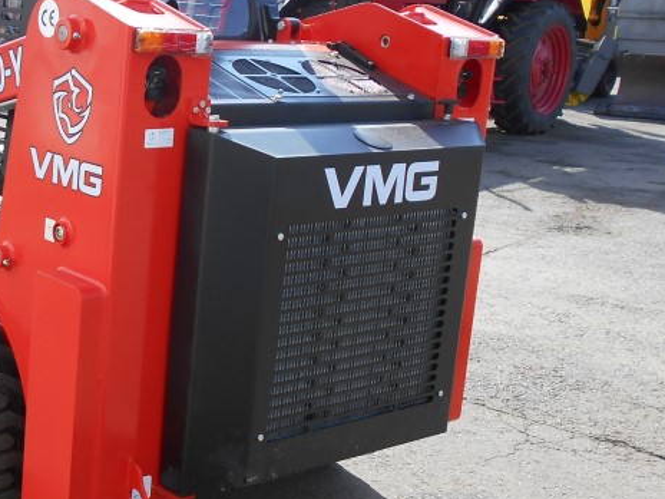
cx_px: 43
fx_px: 1076
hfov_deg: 32.3
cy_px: 208
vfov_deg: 26.1
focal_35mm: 56
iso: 80
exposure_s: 1/320
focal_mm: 4.6
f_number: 3.2
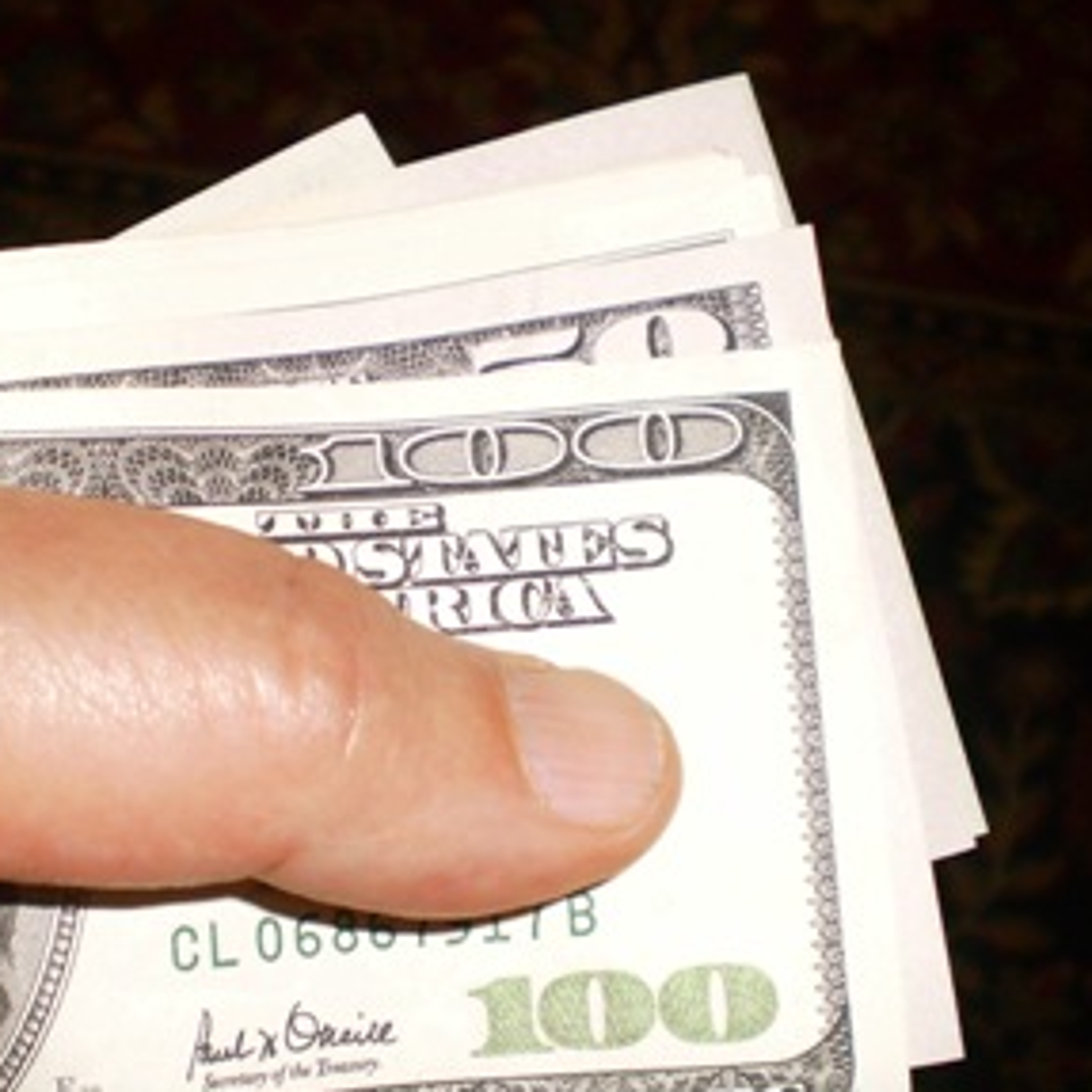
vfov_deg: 31.6
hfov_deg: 31.3
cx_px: 327
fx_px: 1927
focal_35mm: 54
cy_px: 595
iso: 125
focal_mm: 6.3
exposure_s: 1/30
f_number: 3.1
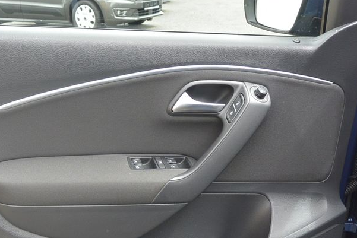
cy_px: 196
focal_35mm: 46
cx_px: 155
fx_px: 456
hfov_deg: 42.6
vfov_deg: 28.5
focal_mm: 10
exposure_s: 1/250
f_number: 3.5
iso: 200
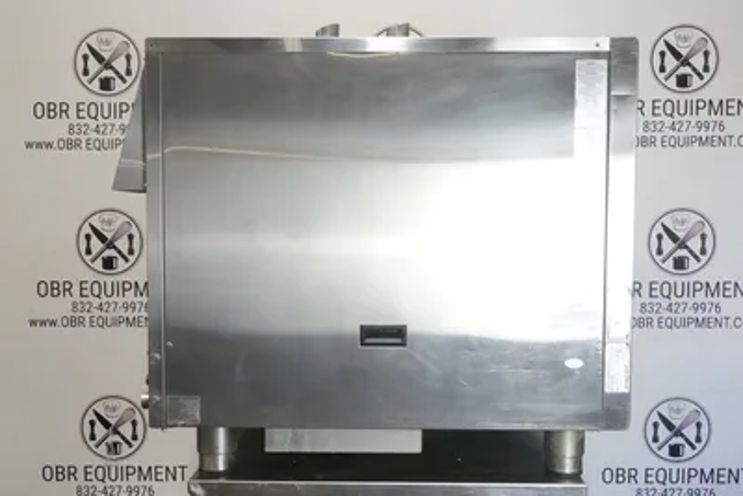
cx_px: 372
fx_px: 764
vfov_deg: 36.0
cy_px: 248
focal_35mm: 37
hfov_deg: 51.9
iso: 4000
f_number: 10
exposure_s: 1/40
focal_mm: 13.56
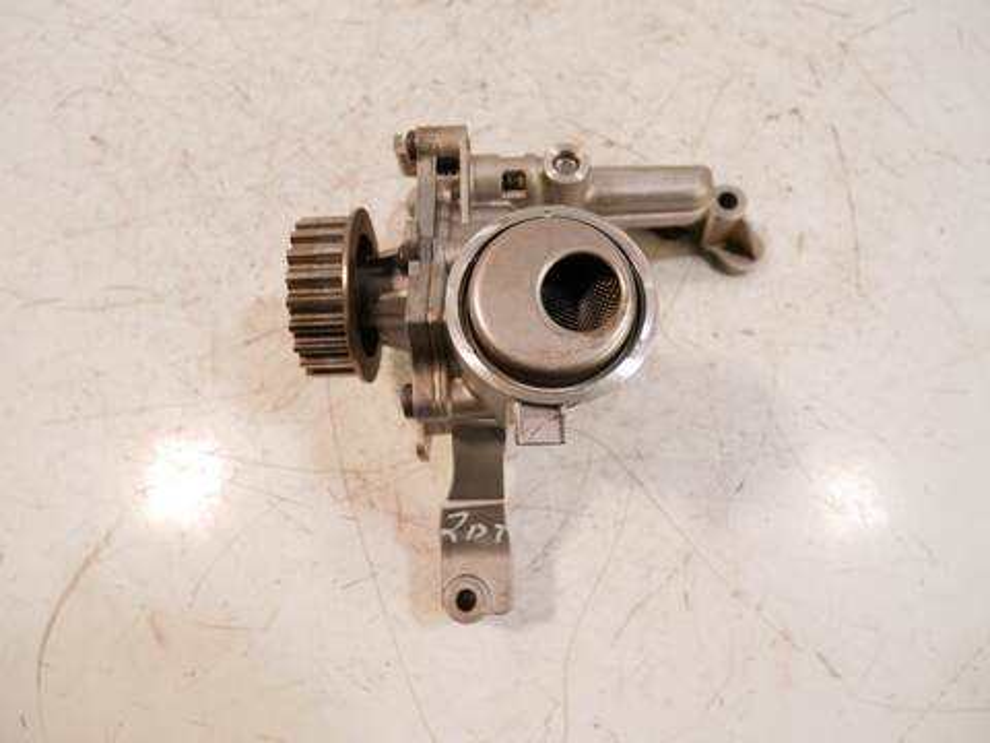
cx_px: 495
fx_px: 686
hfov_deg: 71.6
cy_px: 372
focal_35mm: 24
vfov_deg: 56.8
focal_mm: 12
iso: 1000
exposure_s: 1/125
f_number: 3.5
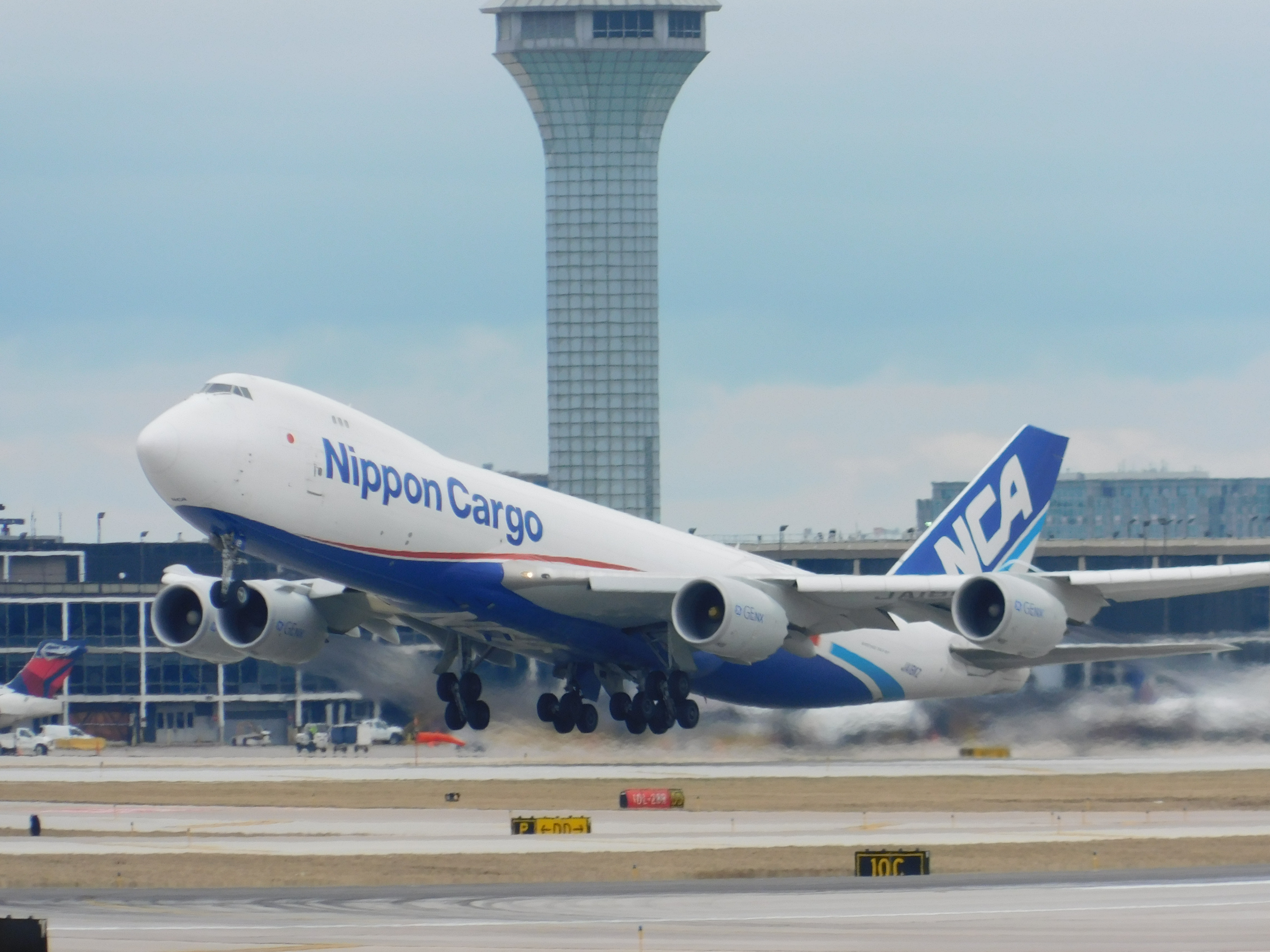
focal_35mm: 855
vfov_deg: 1.7
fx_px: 31368
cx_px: 635
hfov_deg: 2.3
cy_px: 476
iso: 125
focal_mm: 152
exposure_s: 1/250
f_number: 6.5
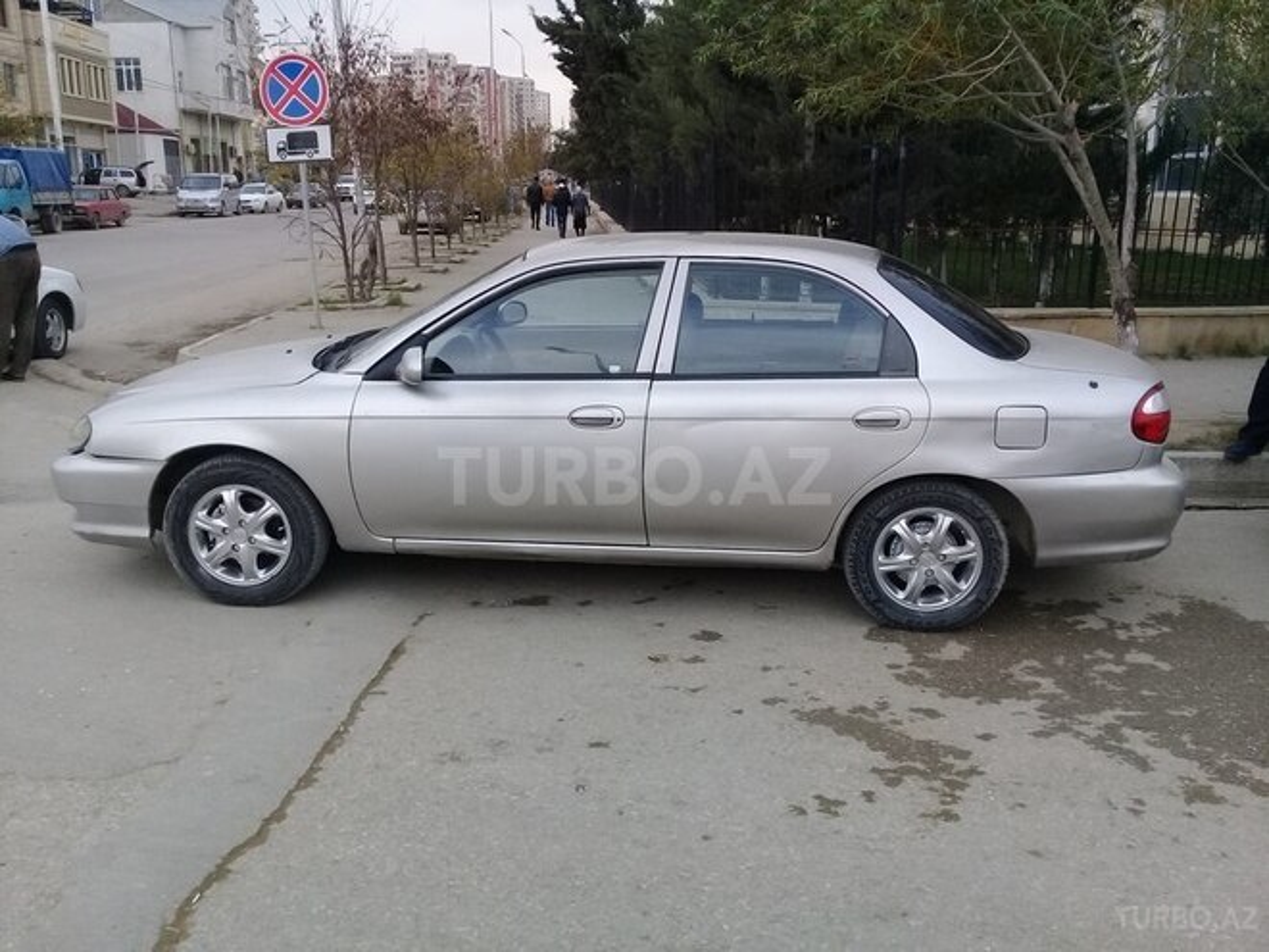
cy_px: 476
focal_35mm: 31
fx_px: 1136
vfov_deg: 45.4
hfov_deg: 58.4
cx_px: 634
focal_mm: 3.3
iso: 50
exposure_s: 1/173
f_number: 2.2
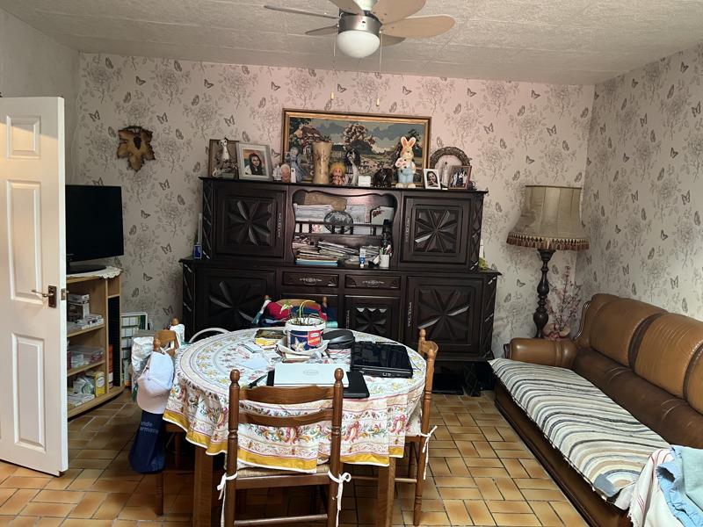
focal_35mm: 26
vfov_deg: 53.1
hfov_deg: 67.3
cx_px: 352
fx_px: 528
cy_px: 264
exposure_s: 1/50
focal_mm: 5.1
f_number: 1.6
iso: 400
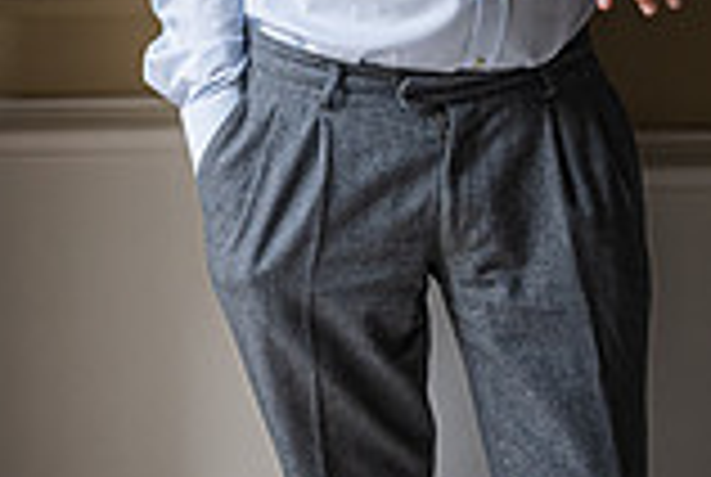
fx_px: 2592
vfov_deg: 10.1
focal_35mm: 131
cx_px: 68
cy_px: -260
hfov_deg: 15.4
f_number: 2
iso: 800
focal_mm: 35
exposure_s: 1/500
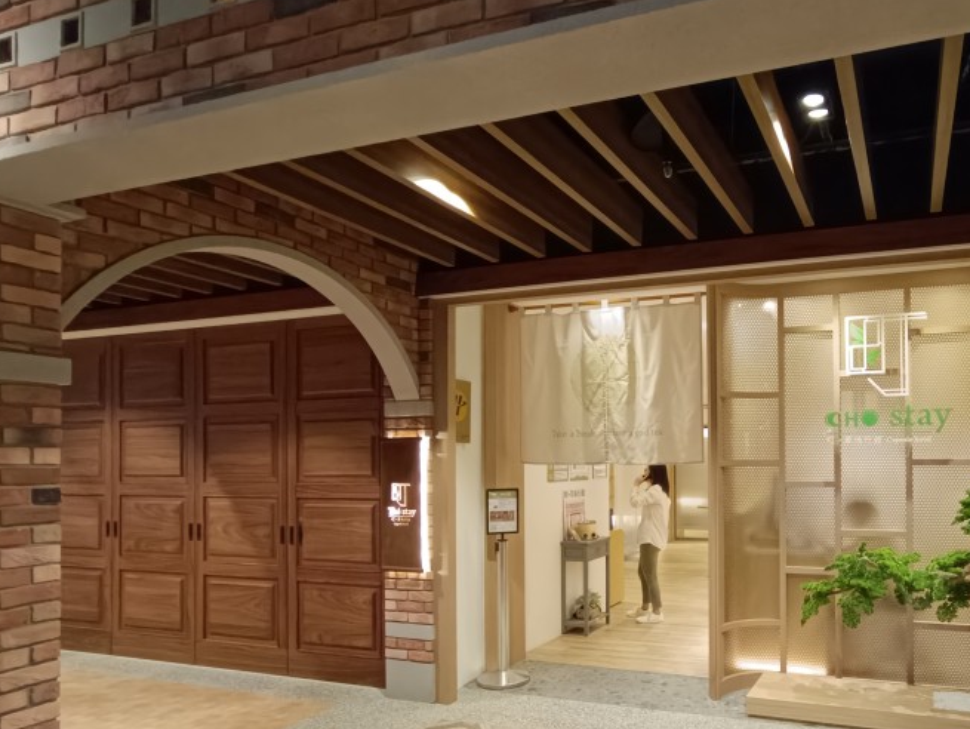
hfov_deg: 66.7
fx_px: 701
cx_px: 677
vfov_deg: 54.4
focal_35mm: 25
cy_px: 446
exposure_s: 1/40
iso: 821
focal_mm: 1.66
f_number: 2.2
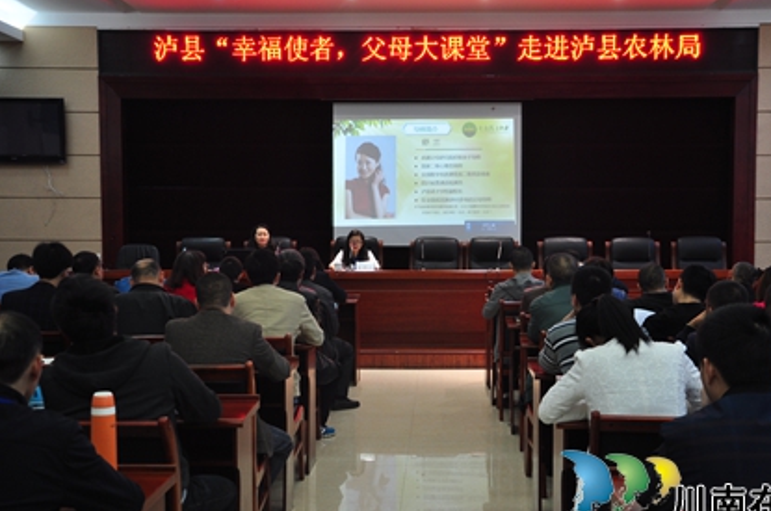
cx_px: 420
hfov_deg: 41.9
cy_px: 277
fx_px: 1005
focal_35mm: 47
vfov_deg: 28.5
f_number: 4
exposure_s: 1/30
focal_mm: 26
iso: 360
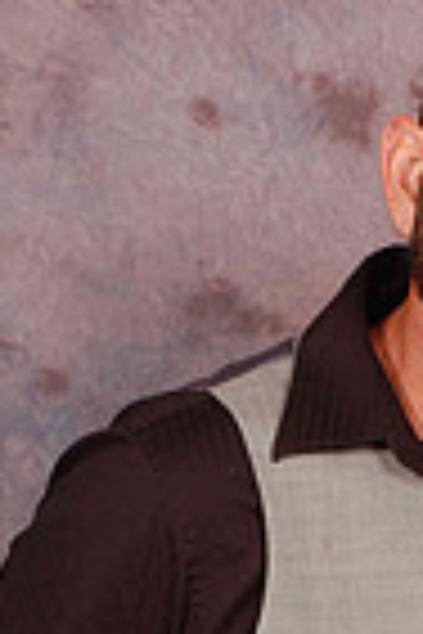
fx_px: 3719
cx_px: 434
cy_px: 800
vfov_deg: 9.6
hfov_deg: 6.5
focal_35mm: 211
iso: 200
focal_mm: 44
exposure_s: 1/125
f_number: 10
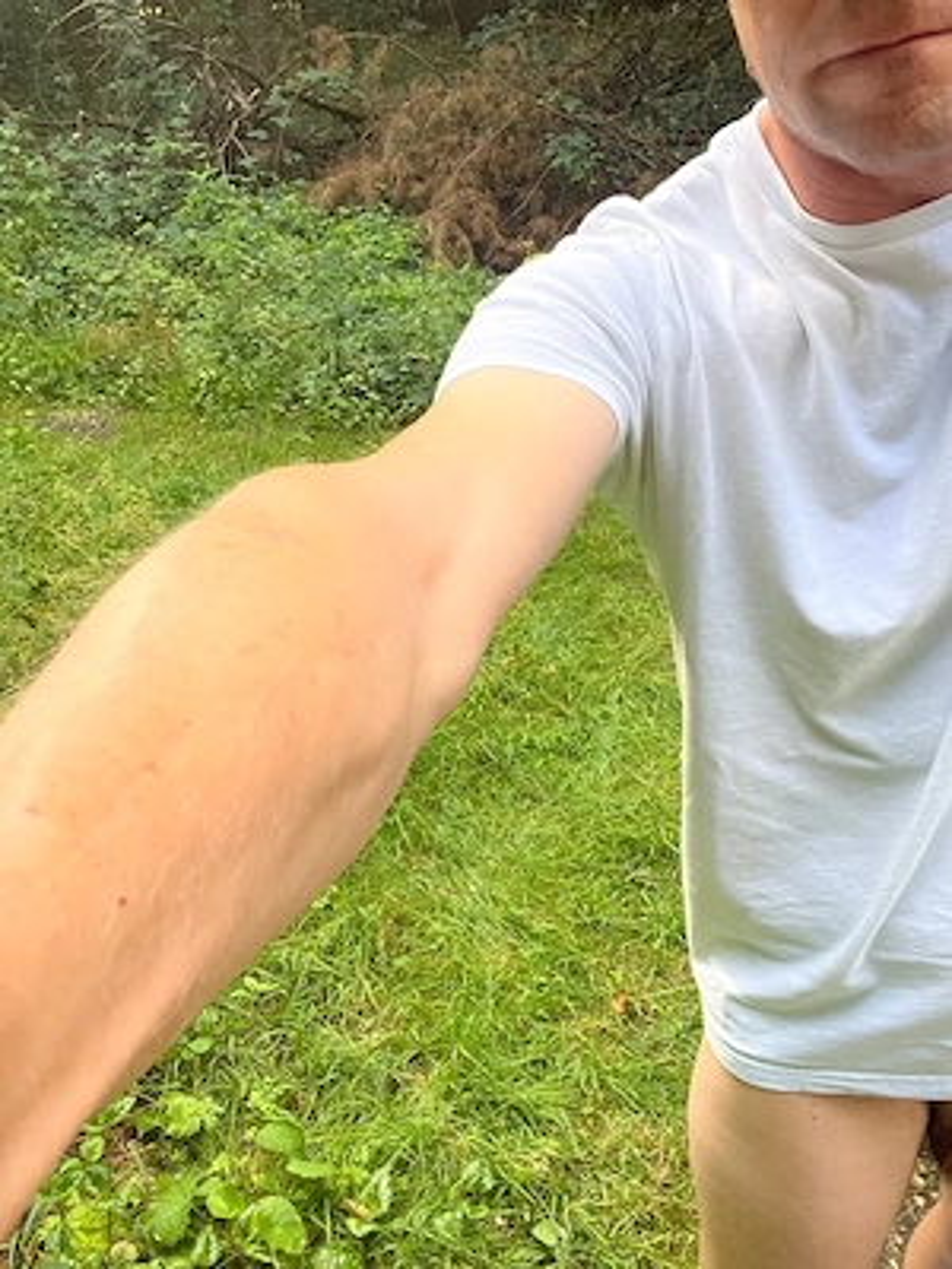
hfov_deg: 46.8
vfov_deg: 60.0
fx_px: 1100
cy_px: 634
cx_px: 476
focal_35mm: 30
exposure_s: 1/121
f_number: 2.2
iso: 50
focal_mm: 2.71
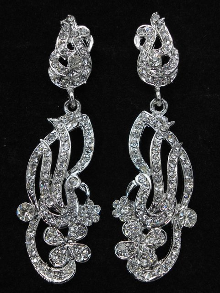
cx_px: 110
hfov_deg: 38.7
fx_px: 313
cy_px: 146
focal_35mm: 37
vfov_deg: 50.1
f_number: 3.2
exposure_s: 1/50
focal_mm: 6.7
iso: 80
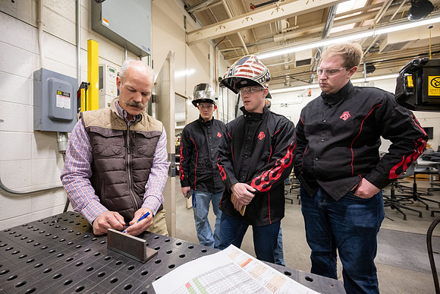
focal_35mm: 14
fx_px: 171
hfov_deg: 104.2
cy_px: 147
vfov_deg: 81.2
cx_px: 220
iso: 2000
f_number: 4
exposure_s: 1/200
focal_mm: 14
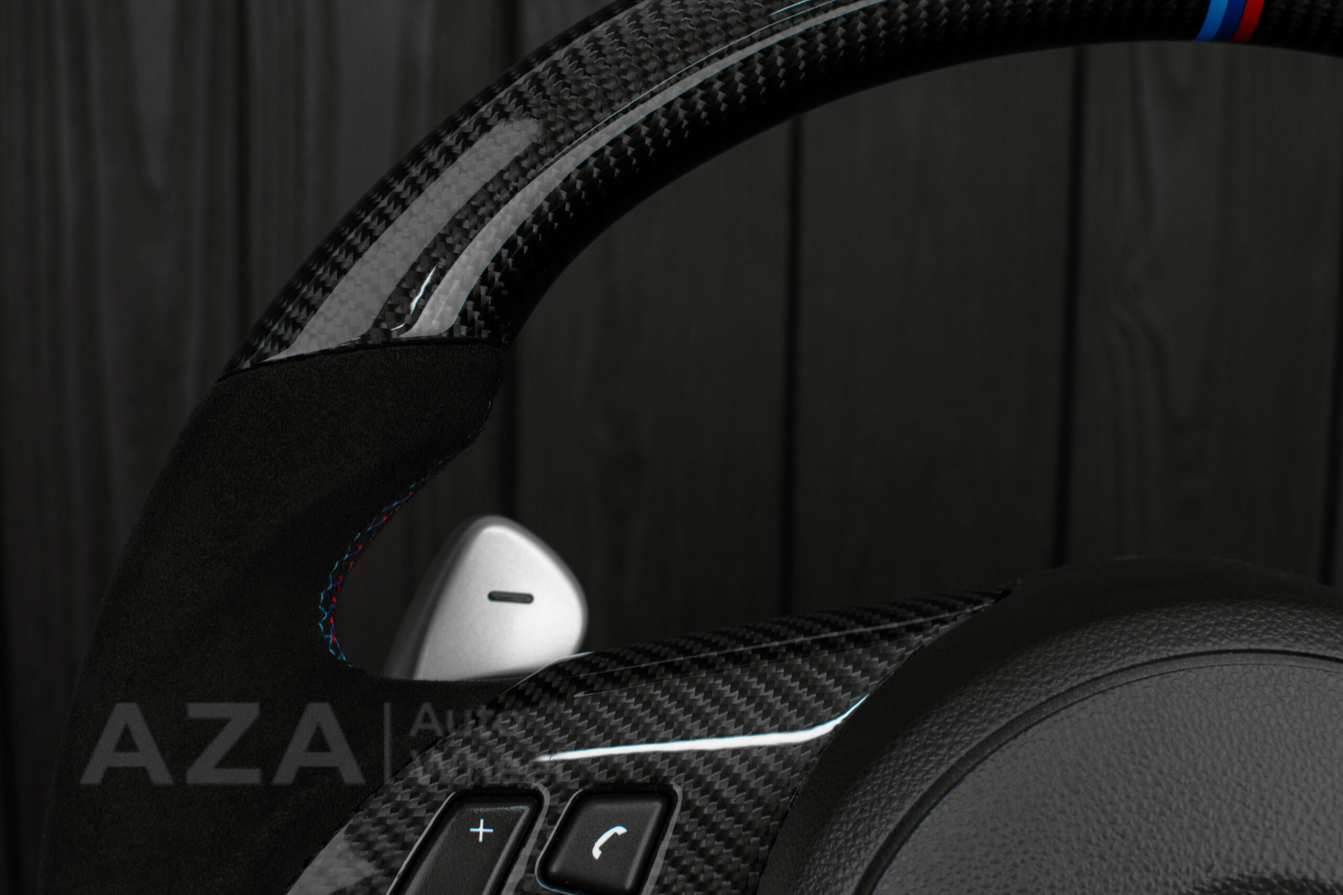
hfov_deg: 37.8
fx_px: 1959
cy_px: 448
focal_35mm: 52
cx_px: 672
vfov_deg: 25.8
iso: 500
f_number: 6.3
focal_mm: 35
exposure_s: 1/125
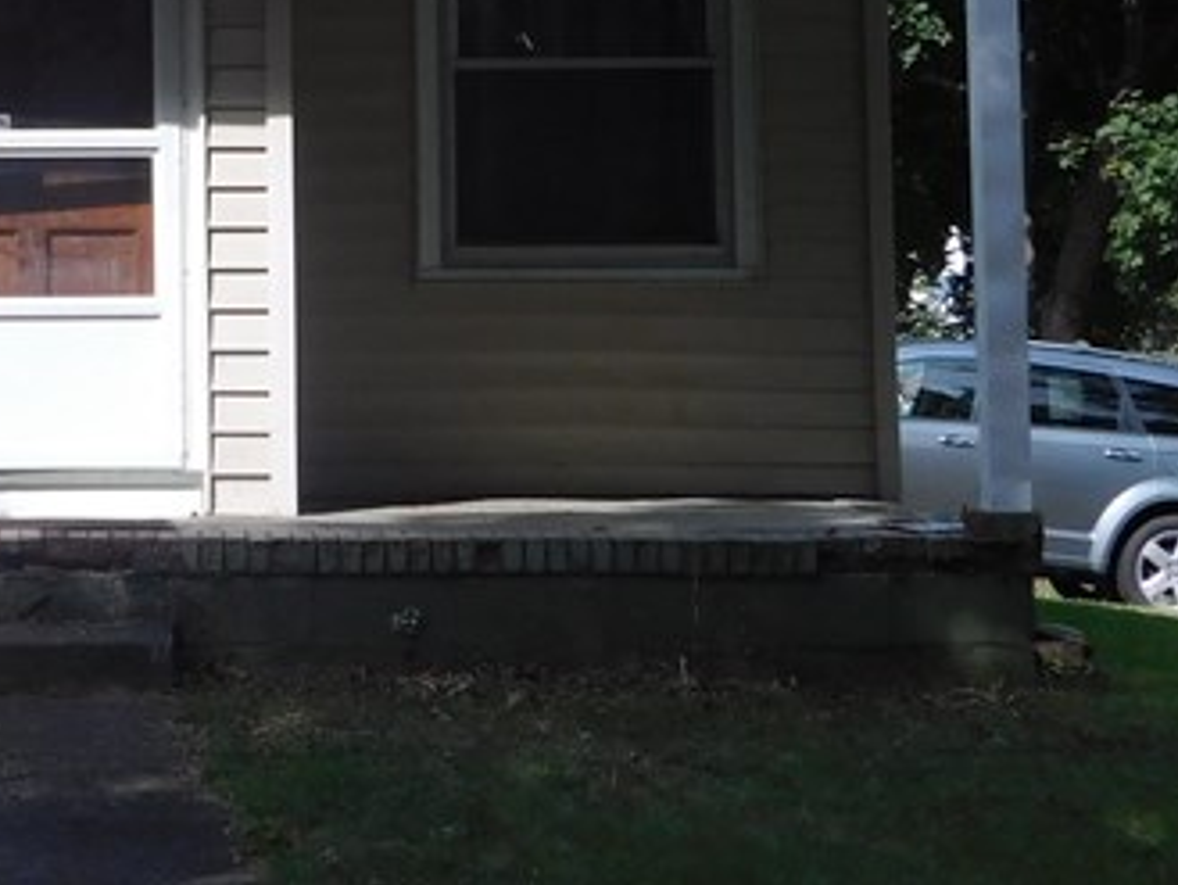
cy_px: 32
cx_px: -172
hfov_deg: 16.9
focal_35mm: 112
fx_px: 3813
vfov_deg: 13.1
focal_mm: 6.3
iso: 125
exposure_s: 1/800
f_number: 3.5
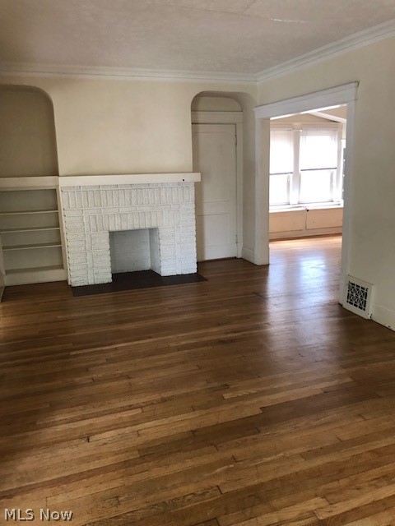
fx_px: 426
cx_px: 198
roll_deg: +0.4
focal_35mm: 28
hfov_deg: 49.7
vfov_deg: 63.4
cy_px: 263
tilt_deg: -12.3
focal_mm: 3.99
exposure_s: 1/15
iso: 50
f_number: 1.8
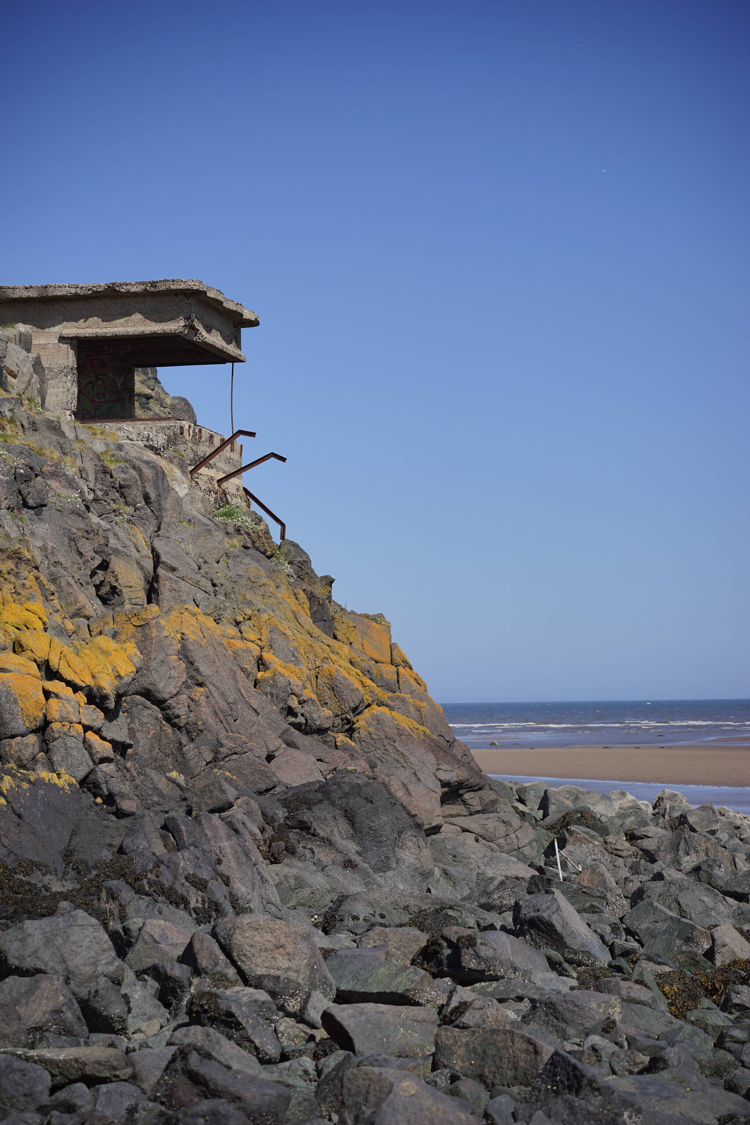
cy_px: 562
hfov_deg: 19.5
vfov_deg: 28.8
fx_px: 2187
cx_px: 375
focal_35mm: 70
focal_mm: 70
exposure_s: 1/800
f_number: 5.6
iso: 100
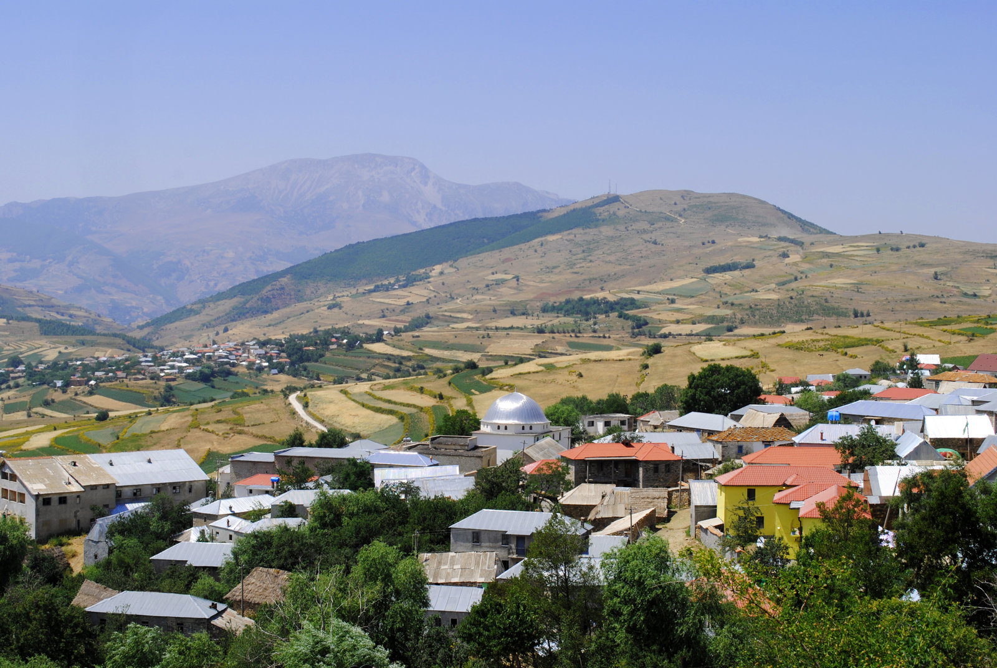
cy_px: 334
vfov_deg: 25.1
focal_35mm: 54
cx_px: 498
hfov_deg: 36.8
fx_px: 1497
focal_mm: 36
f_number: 9
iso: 100
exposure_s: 1/320
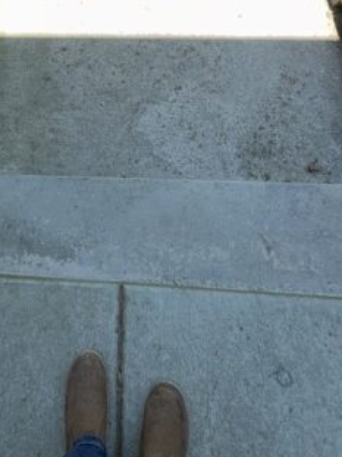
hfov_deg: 50.1
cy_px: 94
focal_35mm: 27
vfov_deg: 60.3
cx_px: 106
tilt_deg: -64.0
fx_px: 356
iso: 16
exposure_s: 1/223
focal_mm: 2.22
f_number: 2.2
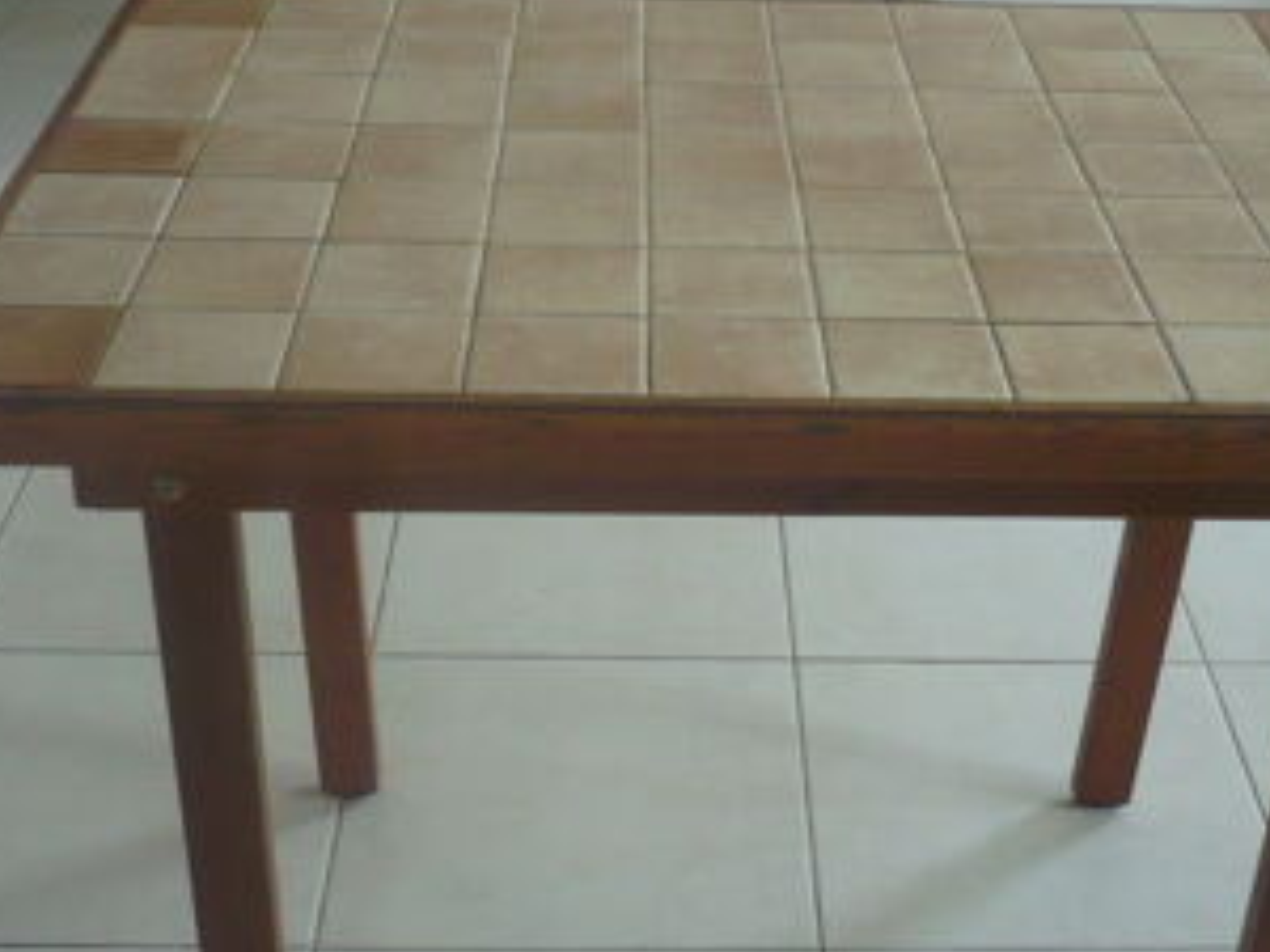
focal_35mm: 56
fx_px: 2055
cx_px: 783
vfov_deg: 26.1
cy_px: 537
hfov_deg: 34.2
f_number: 2.8
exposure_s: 1/30
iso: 200
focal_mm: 5.8
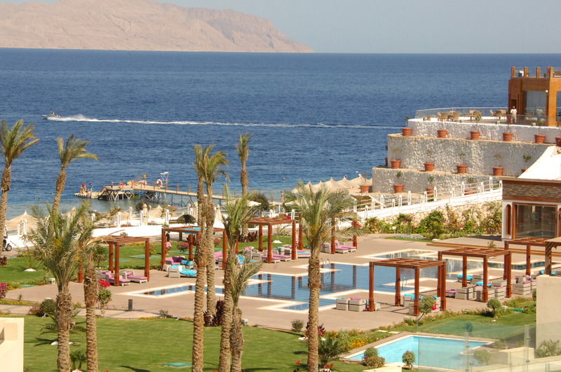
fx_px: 1914
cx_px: 280
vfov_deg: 11.1
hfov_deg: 16.7
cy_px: 186
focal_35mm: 123
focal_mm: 82
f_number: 13
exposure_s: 1/640
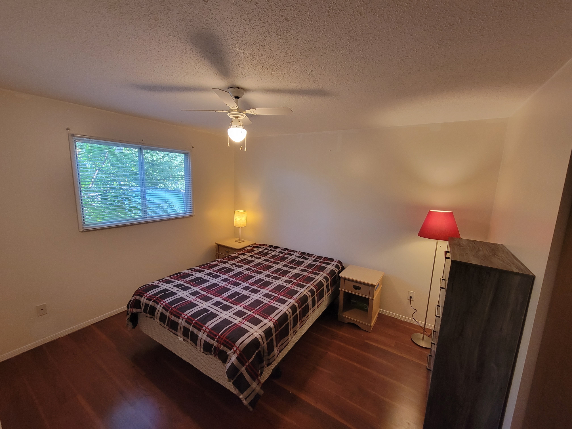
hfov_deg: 106.2
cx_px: 286
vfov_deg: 89.9
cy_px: 214
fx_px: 215
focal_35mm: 13
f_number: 2.2
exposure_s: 1/60
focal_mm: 2.2
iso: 320
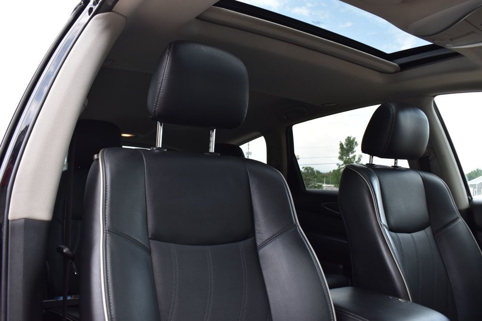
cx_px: 241
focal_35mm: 30
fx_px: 402
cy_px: 160
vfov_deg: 43.6
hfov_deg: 61.9
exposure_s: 1/100
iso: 400
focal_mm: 20
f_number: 5
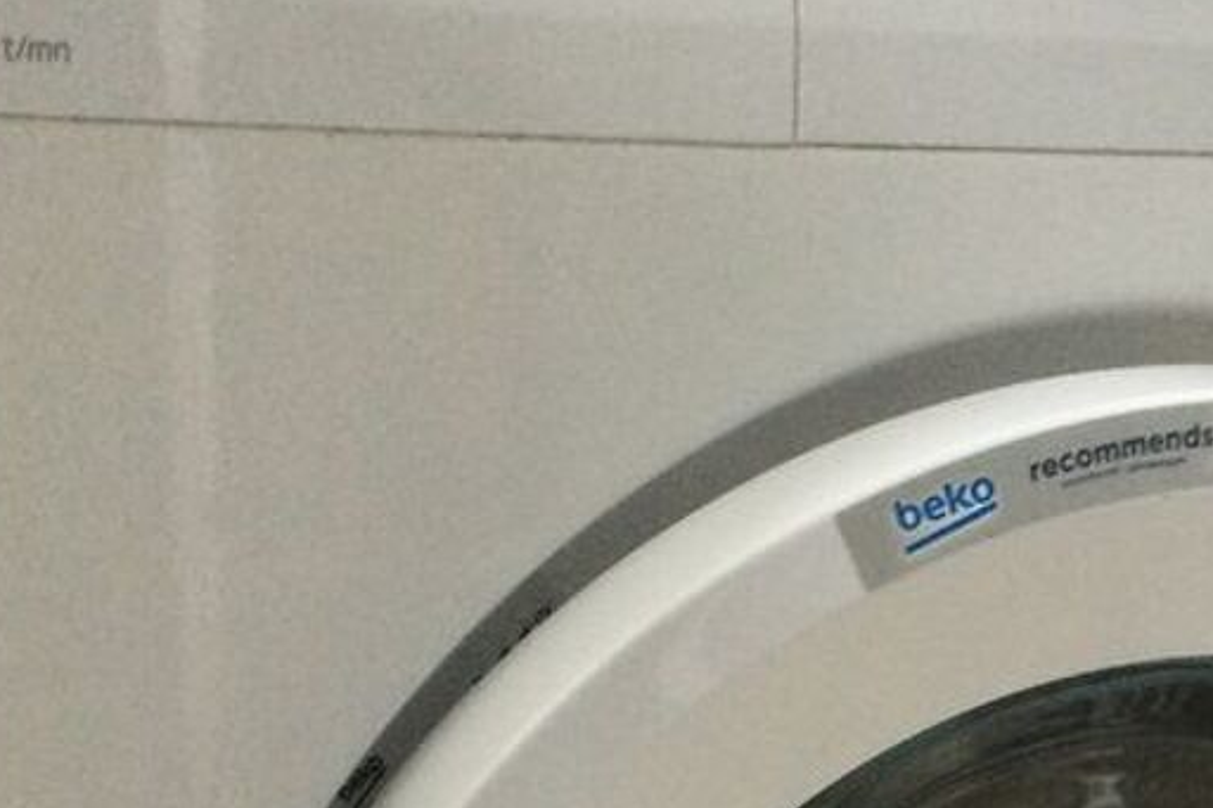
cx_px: 813
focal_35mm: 84
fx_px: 2829
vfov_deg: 15.7
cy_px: 958
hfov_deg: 24.1
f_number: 2.4
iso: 200
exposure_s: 1/20
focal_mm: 3.3
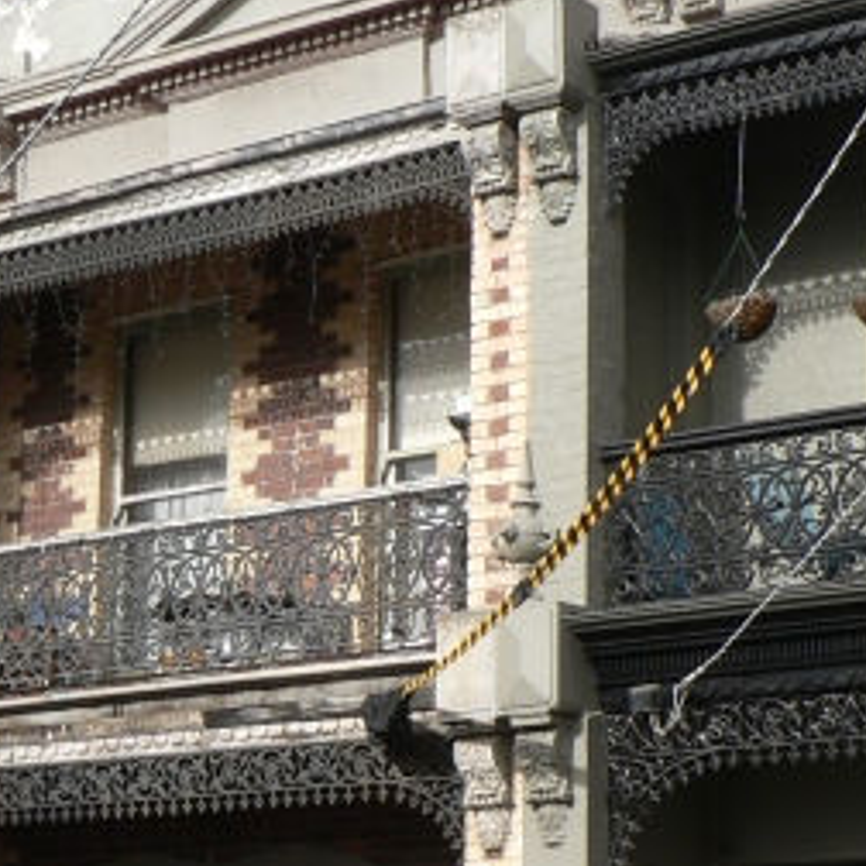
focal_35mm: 104
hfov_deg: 16.5
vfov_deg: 16.6
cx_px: 113
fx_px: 2944
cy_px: 656
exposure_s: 1/400
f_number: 4
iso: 80
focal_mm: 6.2
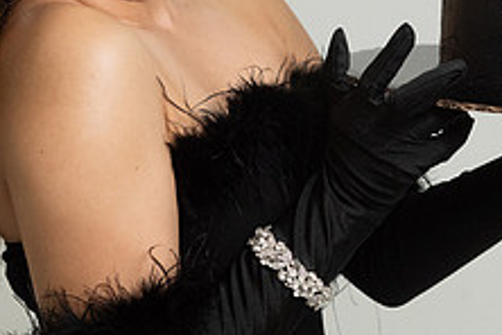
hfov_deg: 13.1
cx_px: 249
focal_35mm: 157
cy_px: -17
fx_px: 2189
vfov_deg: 8.7
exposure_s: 1/320
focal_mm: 60
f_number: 5.6
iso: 3200
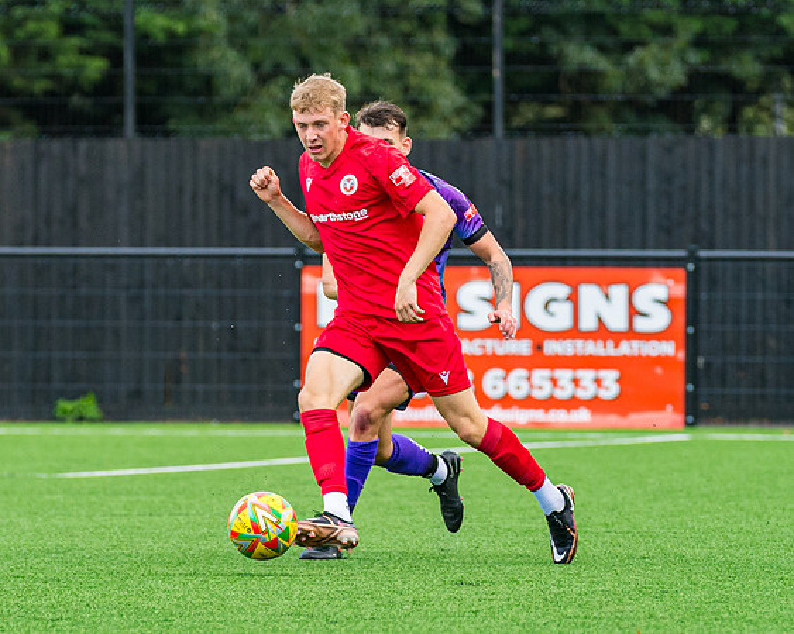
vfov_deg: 2.9
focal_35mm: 537
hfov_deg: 3.6
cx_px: 333
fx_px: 12605
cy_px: 285
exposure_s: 1/1250
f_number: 4
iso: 800
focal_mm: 210
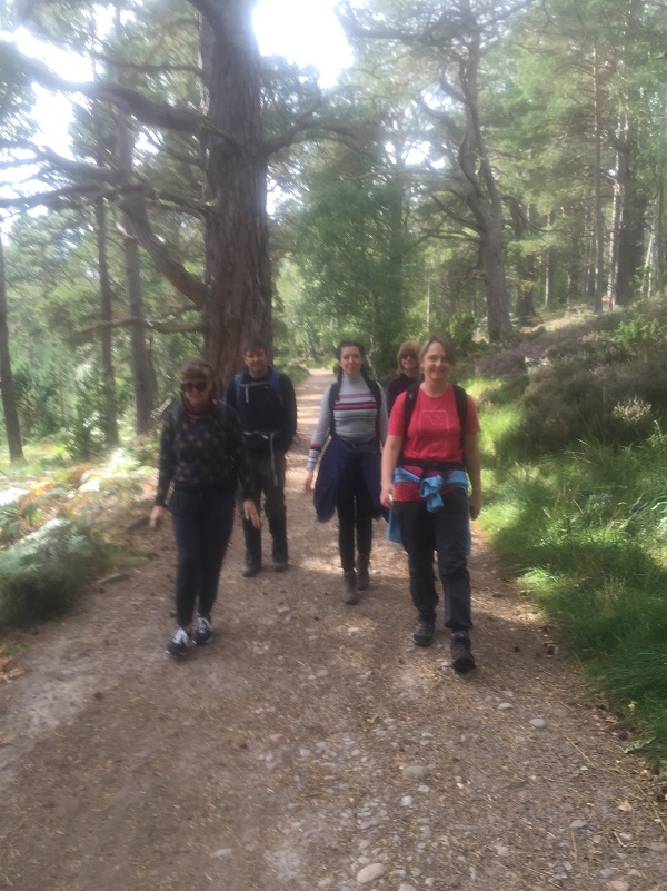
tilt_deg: -12.6
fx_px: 746
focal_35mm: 29
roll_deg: +1.7
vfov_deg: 61.7
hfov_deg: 48.2
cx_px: 334
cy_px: 446
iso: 32
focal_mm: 4.15
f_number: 2.2
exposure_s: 1/189
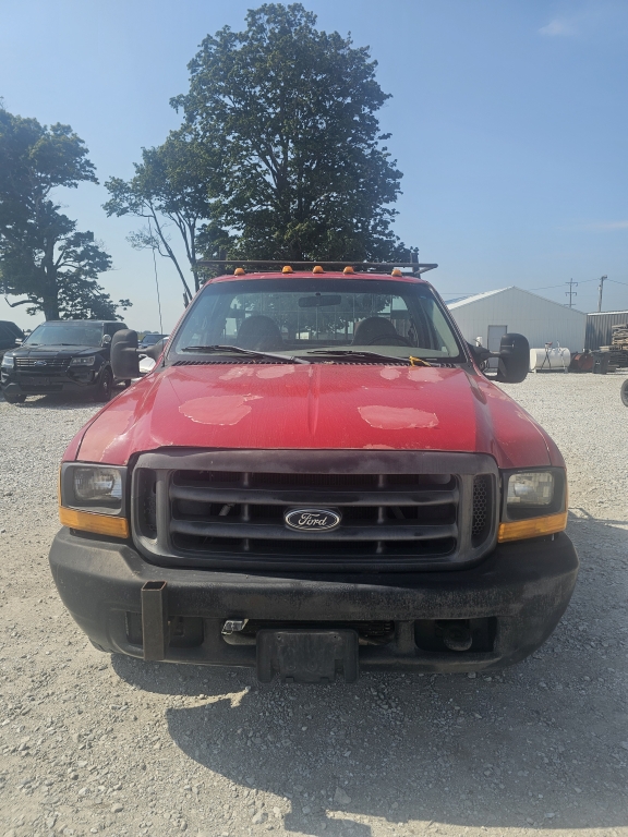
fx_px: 556
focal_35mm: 23
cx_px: 314
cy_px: 418
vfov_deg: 73.9
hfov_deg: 58.9
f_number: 1.7
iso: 10
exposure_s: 1/794
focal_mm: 6.3
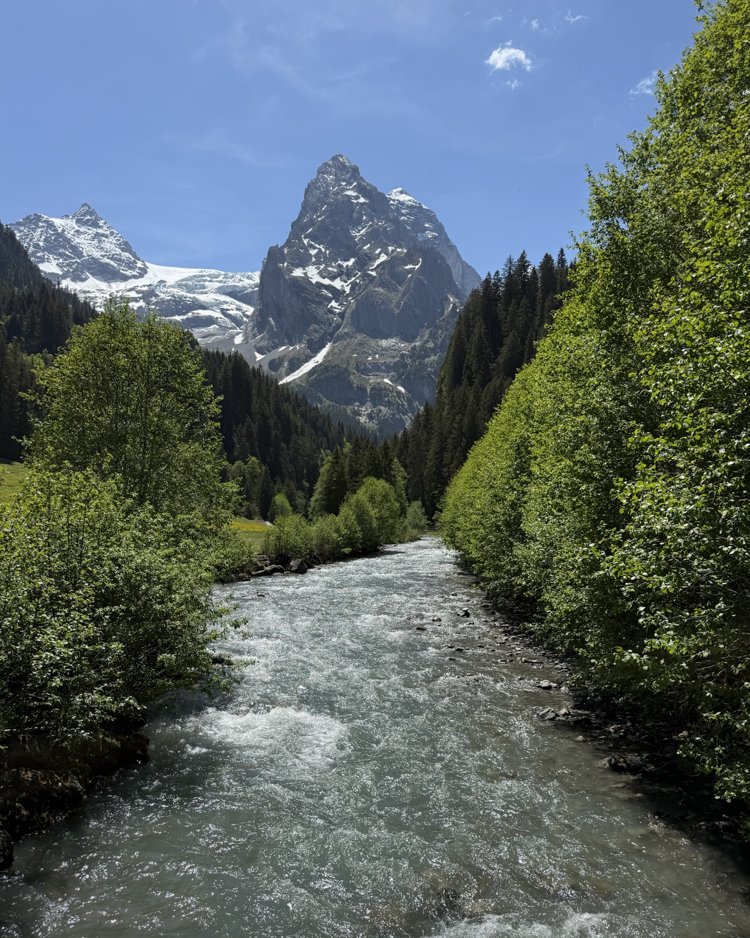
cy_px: 501
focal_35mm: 26
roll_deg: -1.3
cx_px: 372
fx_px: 721
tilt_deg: +2.8
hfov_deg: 54.9
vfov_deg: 66.0
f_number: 1.78
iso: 80
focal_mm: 6.76
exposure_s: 1/5319
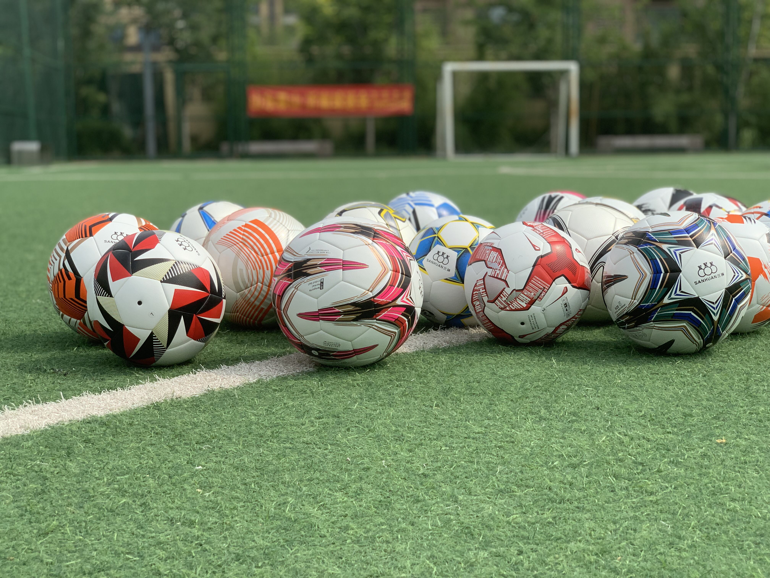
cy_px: 289
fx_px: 1157
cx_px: 385
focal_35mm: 52
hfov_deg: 36.8
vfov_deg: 28.0
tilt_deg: -6.0
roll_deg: -0.4
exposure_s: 1/1142
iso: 16
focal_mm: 6
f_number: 2.4
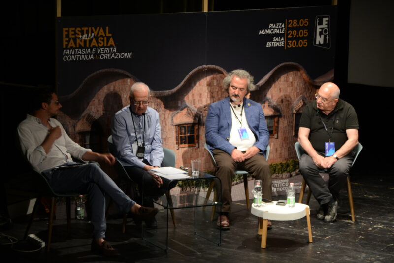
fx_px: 1608
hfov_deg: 14.0
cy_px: 132
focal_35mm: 147
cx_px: 197
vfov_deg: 9.3
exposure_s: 1/30
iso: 800
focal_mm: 98
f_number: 5.6
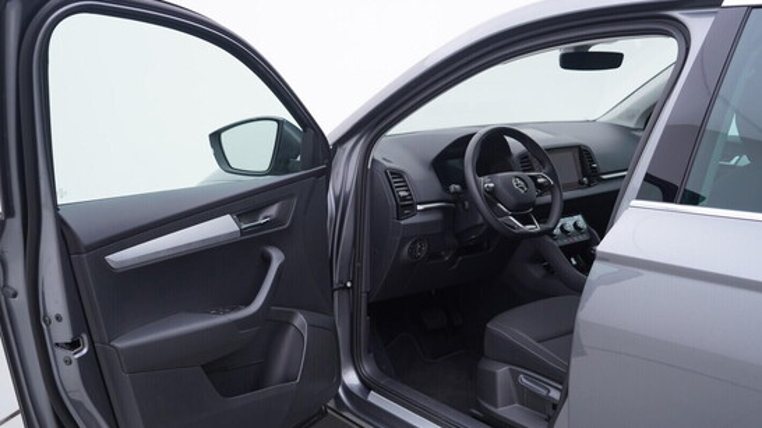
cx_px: 381
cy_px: 253
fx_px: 768
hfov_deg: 52.8
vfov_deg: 31.1
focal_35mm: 38
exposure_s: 1/50
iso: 125
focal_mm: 24
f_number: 3.2
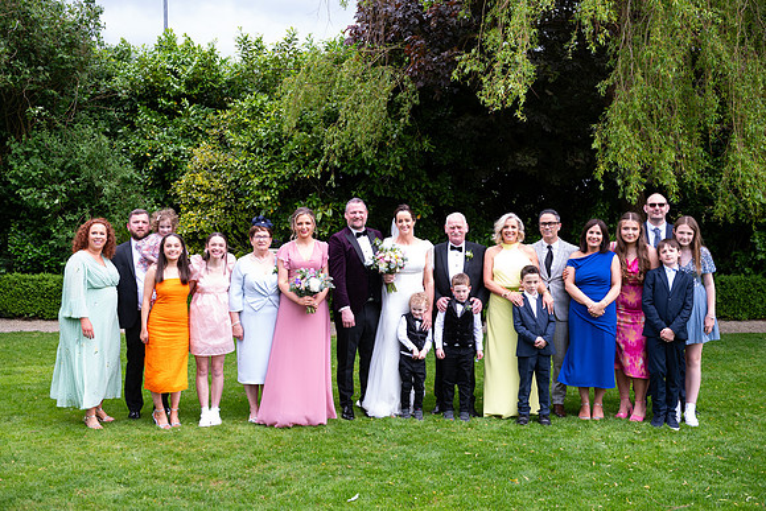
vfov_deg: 35.1
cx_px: 383
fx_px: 809
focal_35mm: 38
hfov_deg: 50.7
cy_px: 256
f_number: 5
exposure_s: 1/200
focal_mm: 38
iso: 250
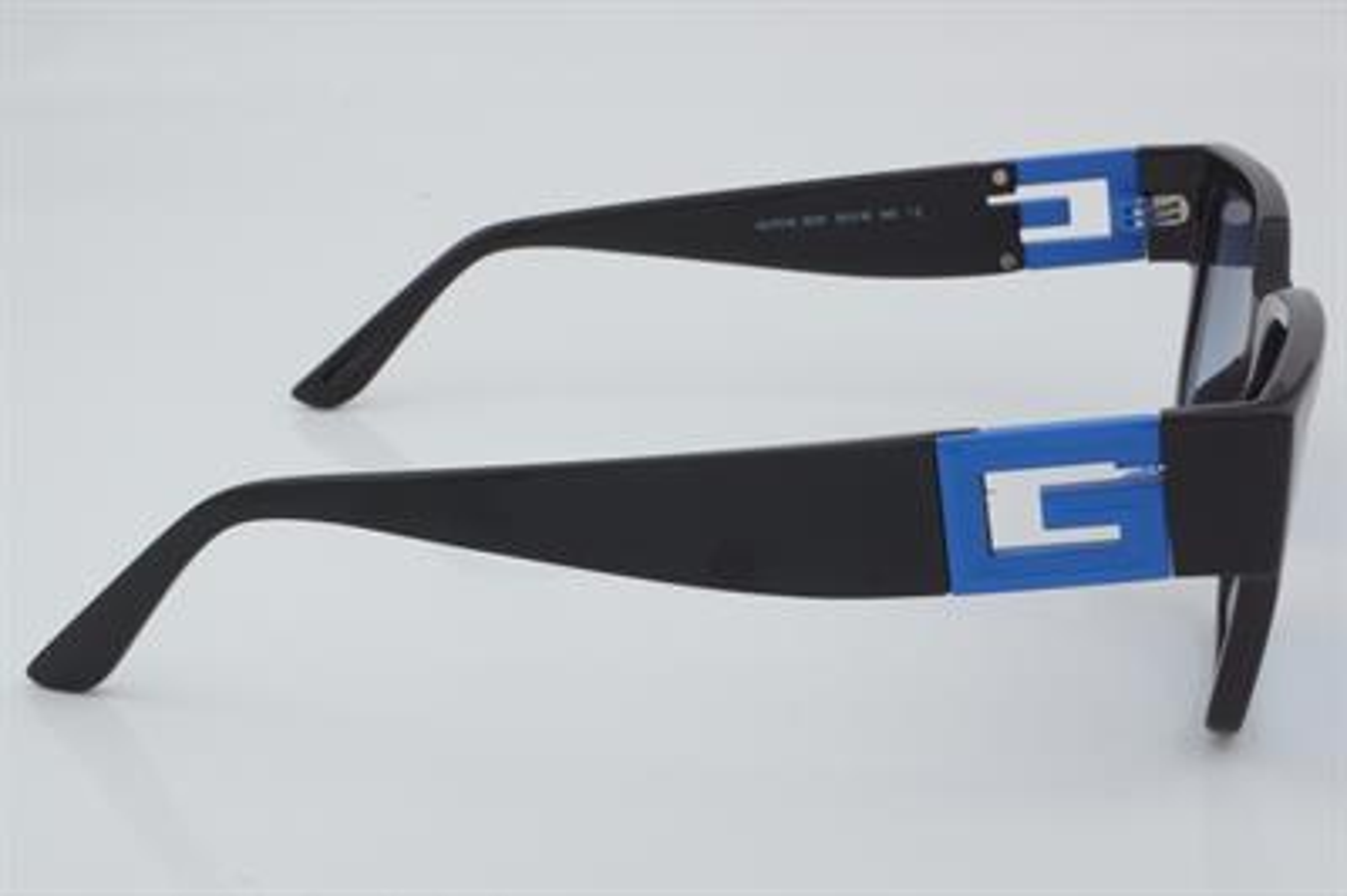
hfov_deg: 29.9
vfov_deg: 20.1
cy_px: 448
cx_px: 674
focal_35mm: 68
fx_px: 2523
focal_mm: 45
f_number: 32
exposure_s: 1/3
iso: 100
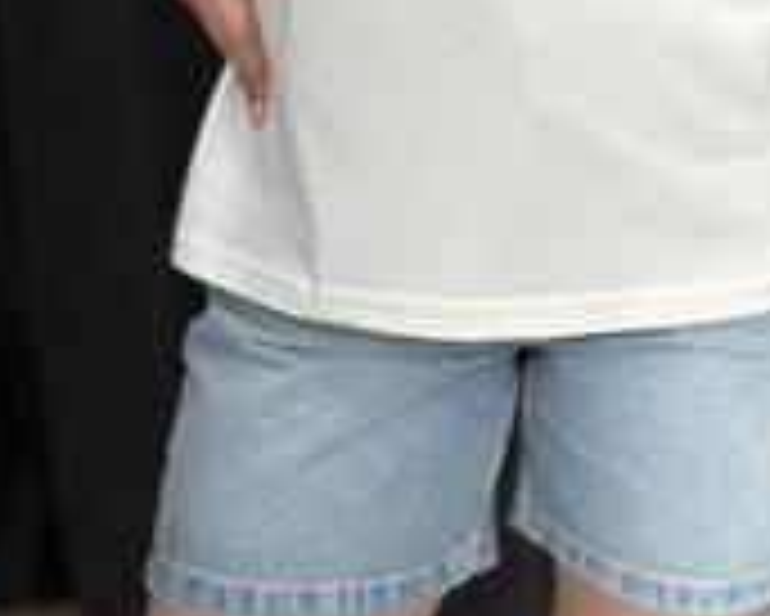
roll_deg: +0.5
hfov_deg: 17.0
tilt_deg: -15.1
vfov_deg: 13.4
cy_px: -20
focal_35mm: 113
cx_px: 491
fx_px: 2577
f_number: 1.78
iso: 80
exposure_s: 1/184
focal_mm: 6.86
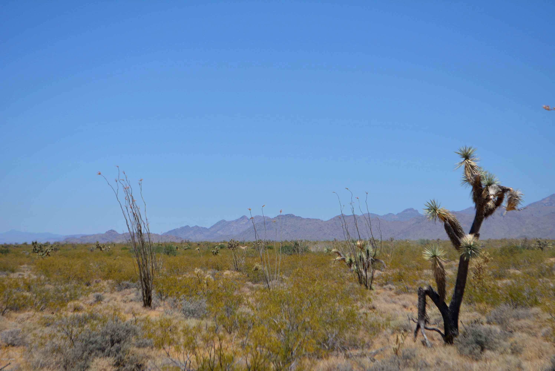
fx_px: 1273
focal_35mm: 82
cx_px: 278
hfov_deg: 24.6
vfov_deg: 16.6
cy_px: 186
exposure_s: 1/2000
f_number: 7.1
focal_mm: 55
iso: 400
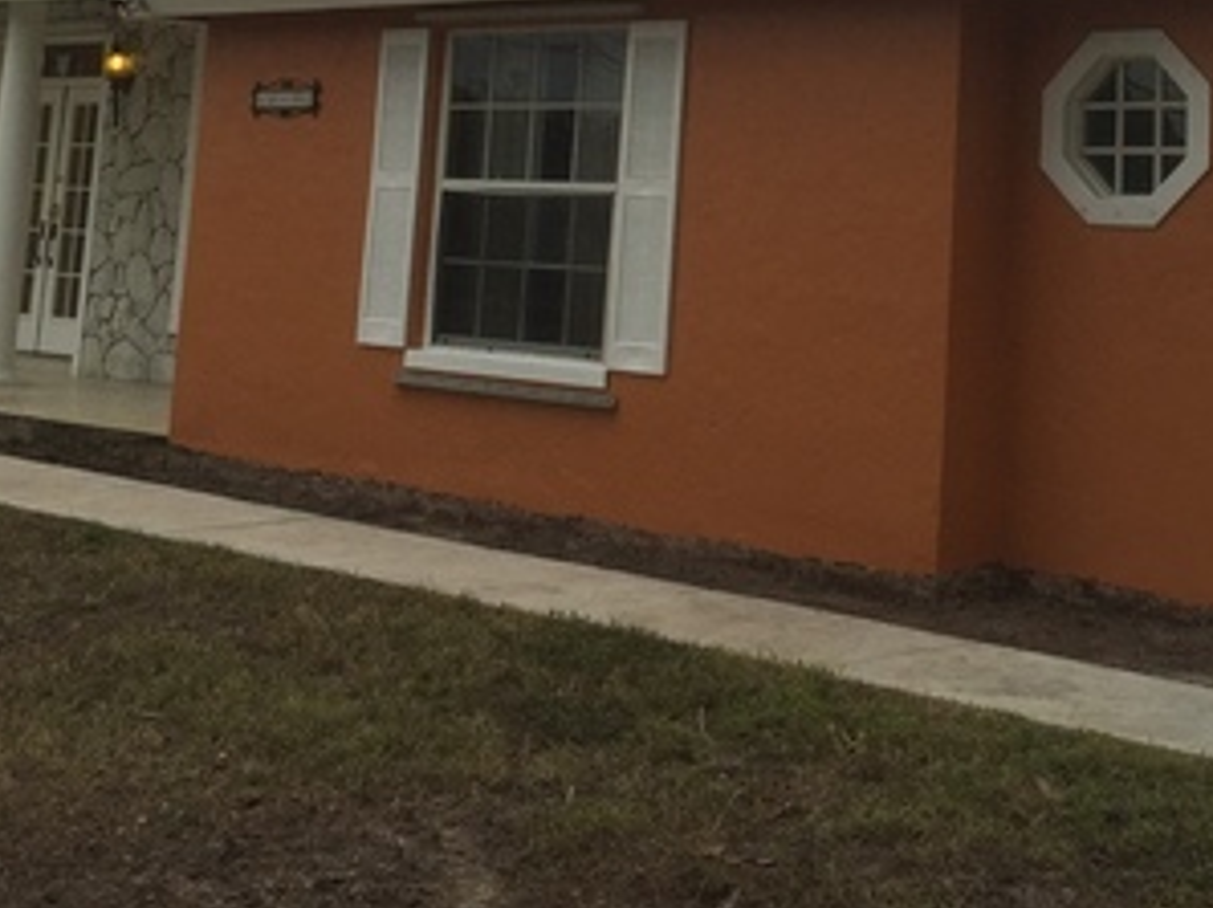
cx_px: 792
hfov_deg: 29.7
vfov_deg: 21.5
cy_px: -77
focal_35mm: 65
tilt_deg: +9.8
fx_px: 2276
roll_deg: -4.1
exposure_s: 1/408
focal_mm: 4.15
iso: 32
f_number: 2.2
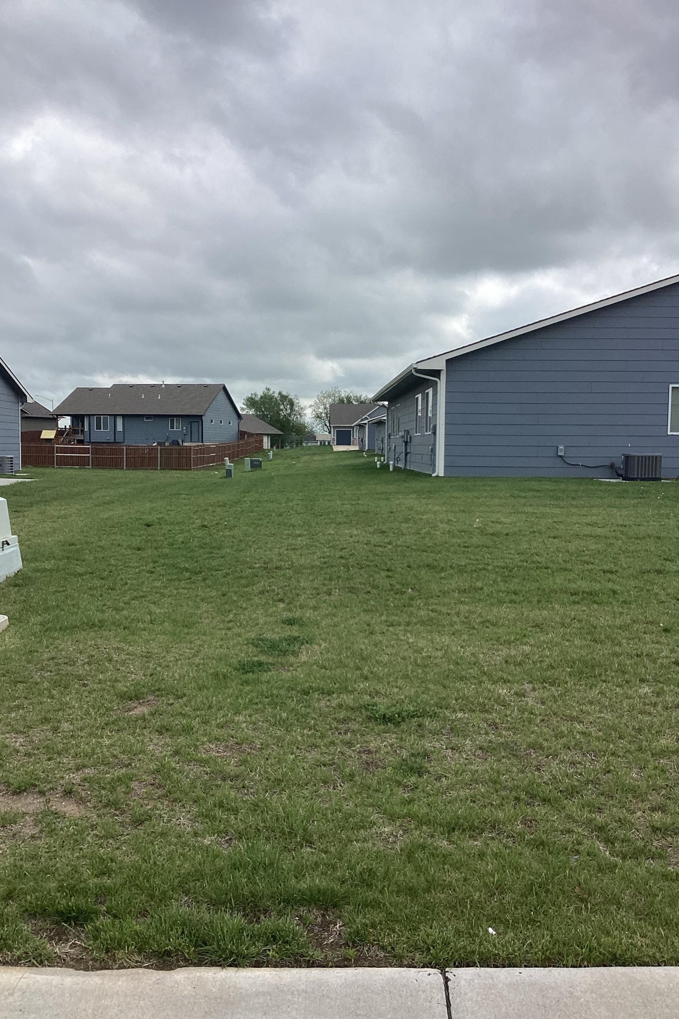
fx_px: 933
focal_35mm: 33
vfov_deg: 57.2
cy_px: 511
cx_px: 325
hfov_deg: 40.0
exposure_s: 1/1597
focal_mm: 3.3
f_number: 2.4
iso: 25
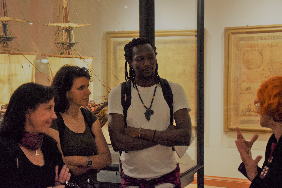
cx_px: 141
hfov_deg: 33.4
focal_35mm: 60
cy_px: 94
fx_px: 470
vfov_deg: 22.6
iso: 6400
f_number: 4.5
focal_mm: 40
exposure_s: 1/60
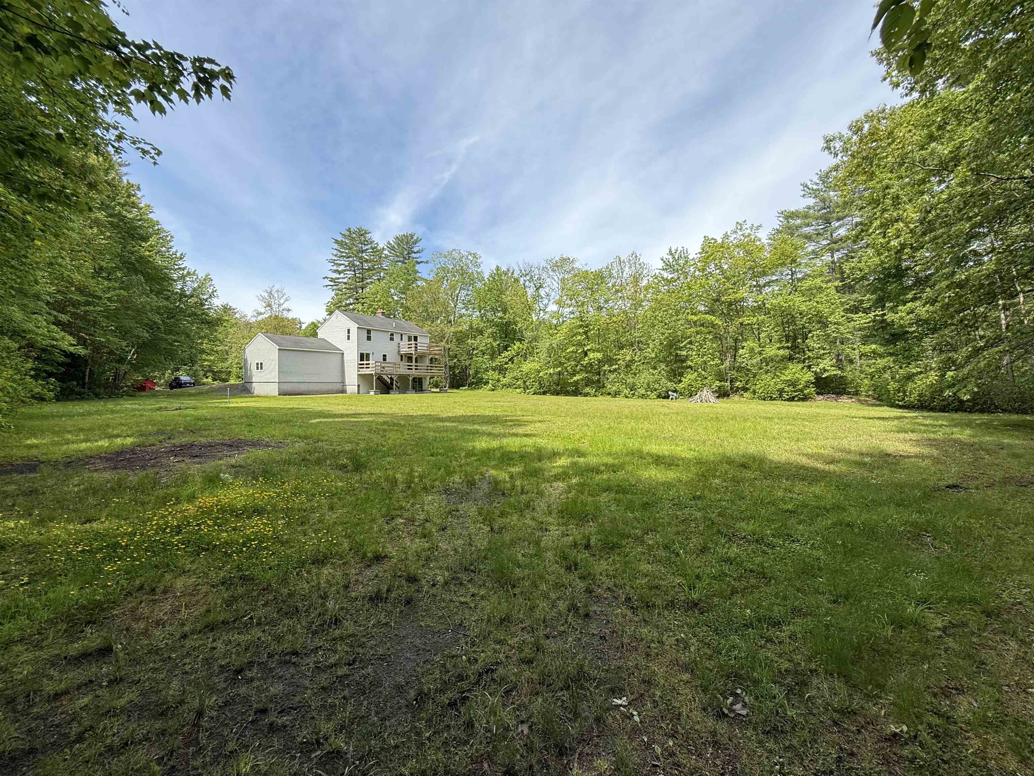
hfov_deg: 102.1
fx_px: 418
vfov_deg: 85.7
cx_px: 517
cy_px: 388
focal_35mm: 14
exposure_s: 1/709
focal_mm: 2.22
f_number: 2.2
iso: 64
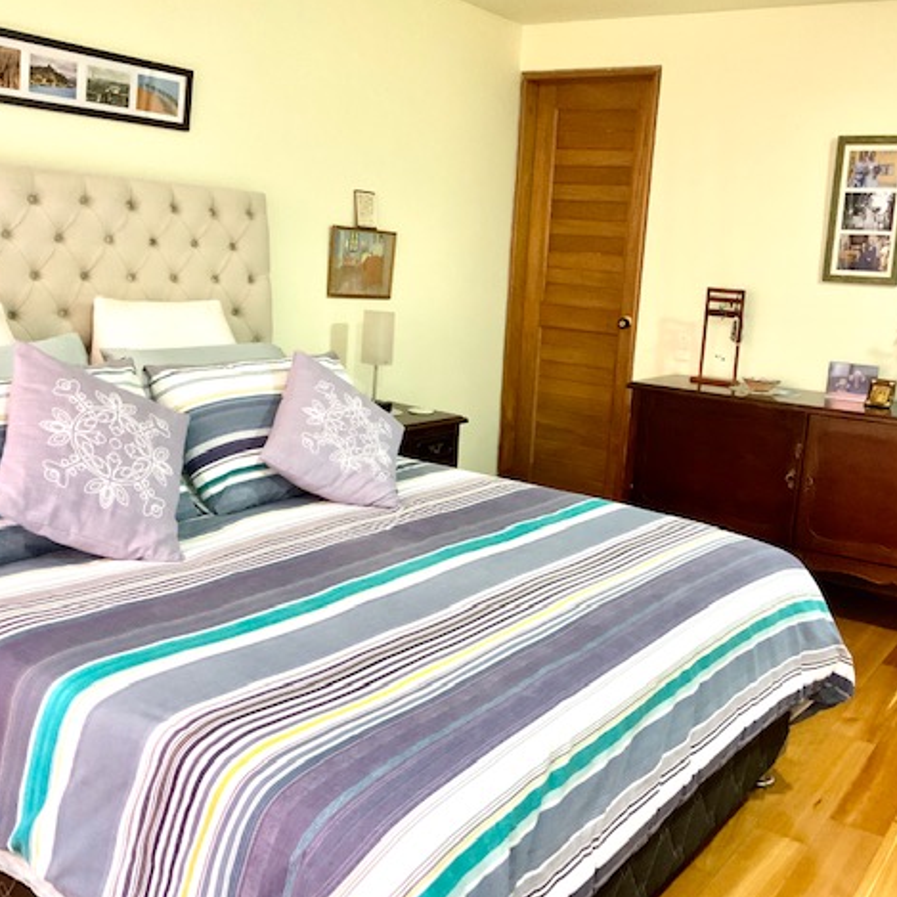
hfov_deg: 47.1
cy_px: 451
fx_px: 1026
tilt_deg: -11.1
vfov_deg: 47.2
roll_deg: -3.5
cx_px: 511
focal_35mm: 35
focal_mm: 3
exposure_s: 1/57
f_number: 1.8
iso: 320
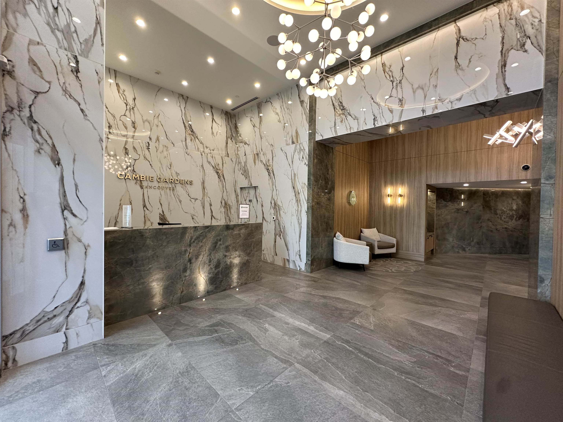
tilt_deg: -1.0
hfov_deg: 102.1
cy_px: 211
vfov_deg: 85.7
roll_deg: -1.0
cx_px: 282
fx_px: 228
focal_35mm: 14
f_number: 2.2
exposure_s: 1/120
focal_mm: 2.22
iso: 250
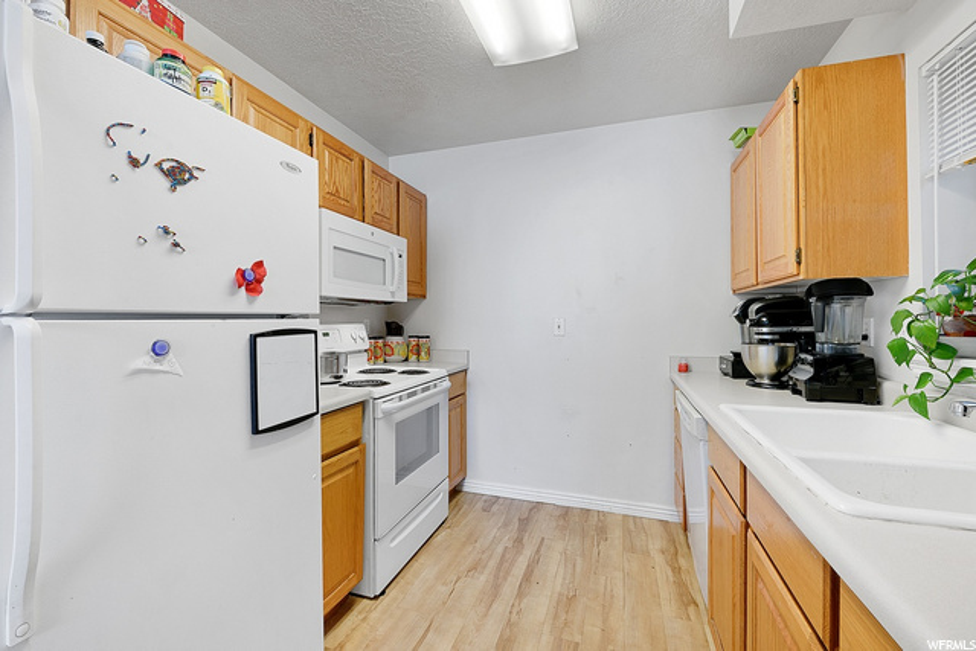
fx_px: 407
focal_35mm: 15
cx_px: 488
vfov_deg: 77.4
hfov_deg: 100.4
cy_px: 326
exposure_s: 1/2
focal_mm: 15
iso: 200
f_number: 9
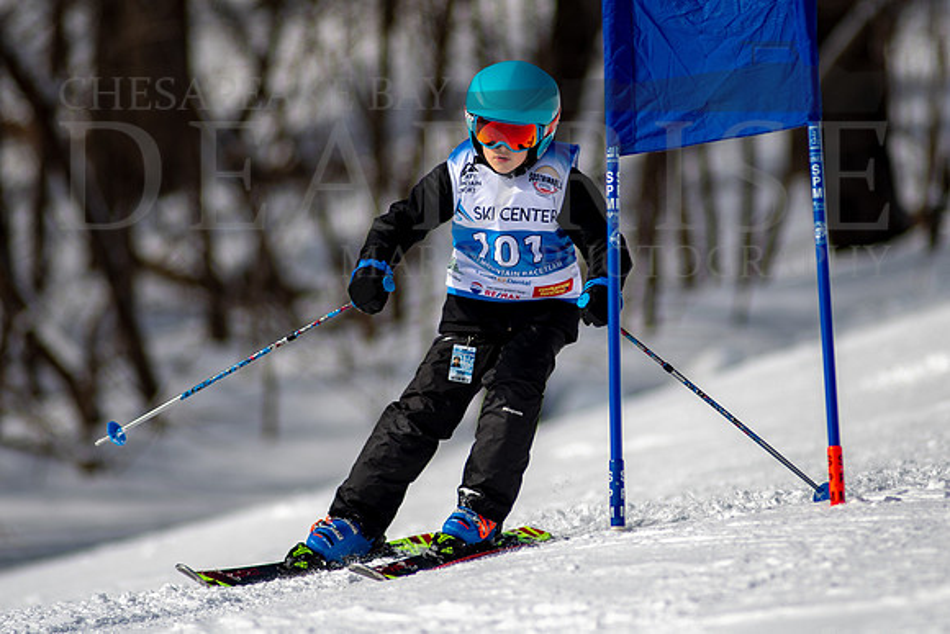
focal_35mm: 520
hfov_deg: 4.0
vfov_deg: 2.6
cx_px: 542
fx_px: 13715
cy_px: 309
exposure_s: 1/6400
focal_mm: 300
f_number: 2.8
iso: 100
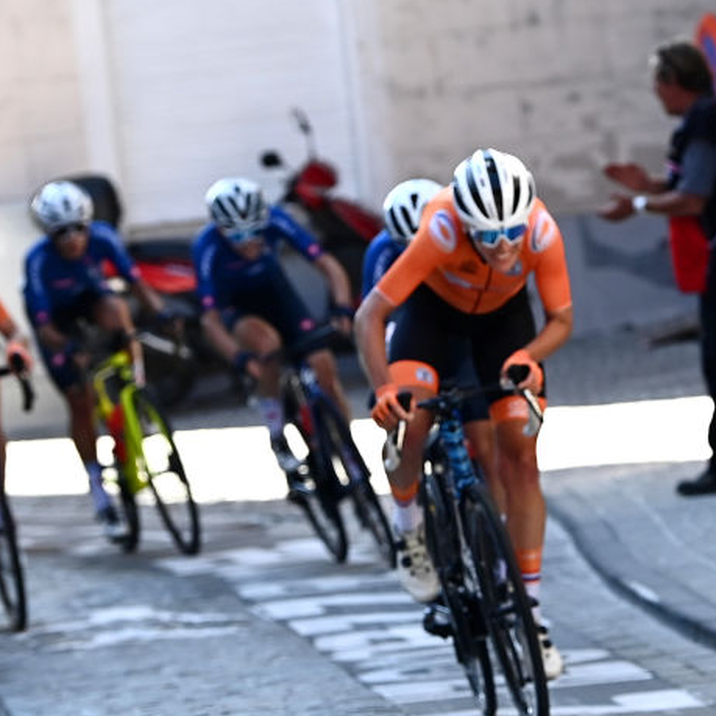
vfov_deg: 6.8
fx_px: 5991
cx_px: 398
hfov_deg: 6.8
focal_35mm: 256
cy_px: 452
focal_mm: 135
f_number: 3.5
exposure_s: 1/1000
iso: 500
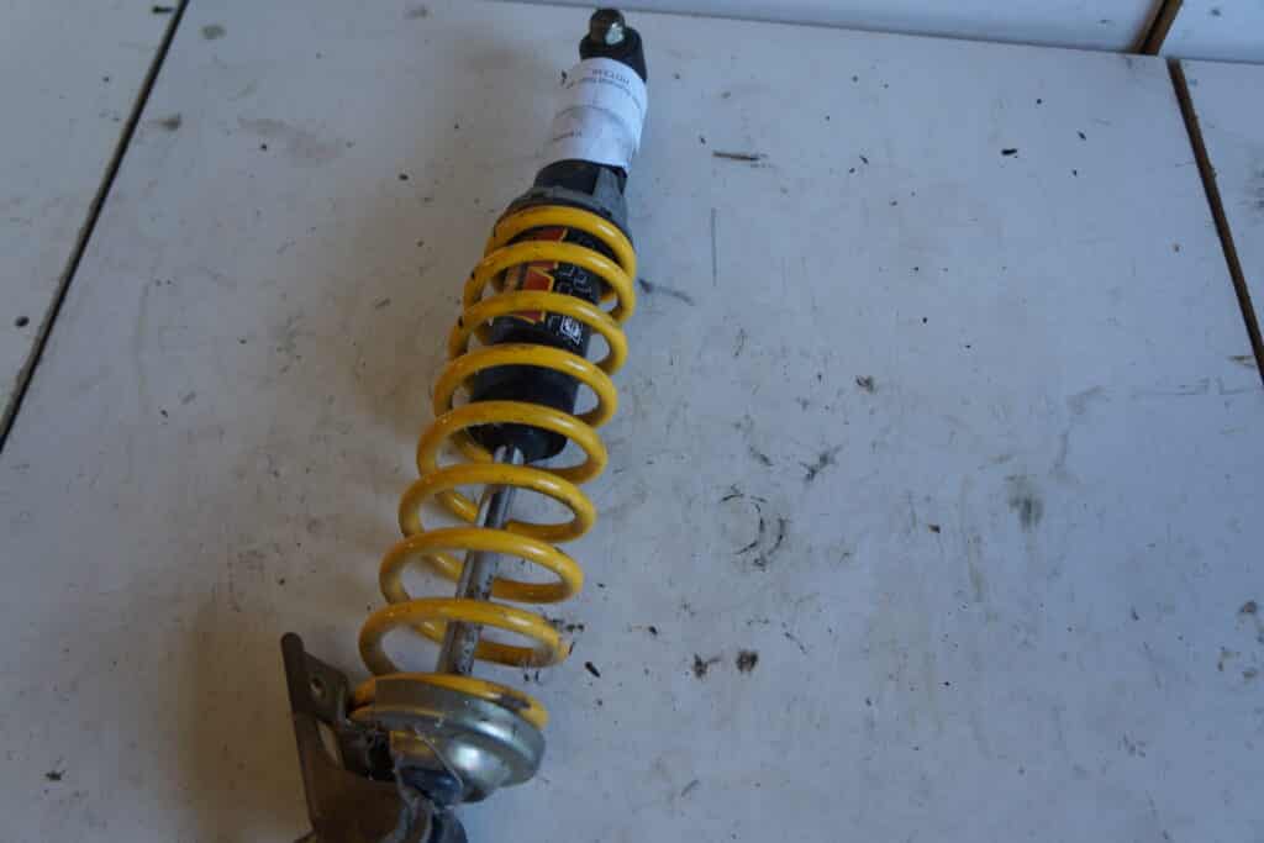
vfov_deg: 41.7
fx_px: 1106
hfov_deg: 59.5
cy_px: 422
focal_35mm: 32
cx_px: 632
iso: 250
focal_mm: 21
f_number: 4
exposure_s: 1/60
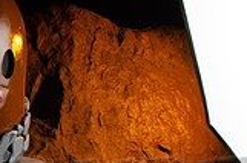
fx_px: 813
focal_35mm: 119
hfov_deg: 15.7
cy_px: 254
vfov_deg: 10.9
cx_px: -143
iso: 200
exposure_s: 1/60
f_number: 16
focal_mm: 22
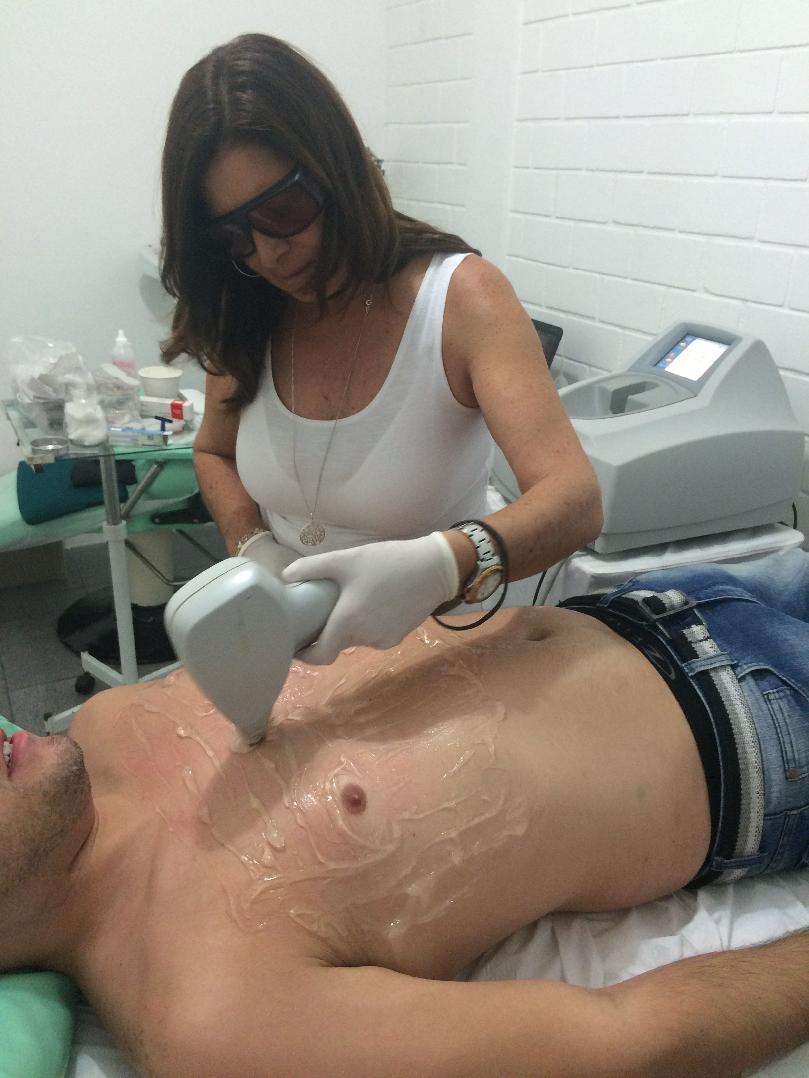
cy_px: 539
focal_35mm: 29
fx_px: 904
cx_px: 404
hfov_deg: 48.2
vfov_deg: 61.7
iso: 200
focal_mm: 4.15
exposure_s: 1/30
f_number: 2.2
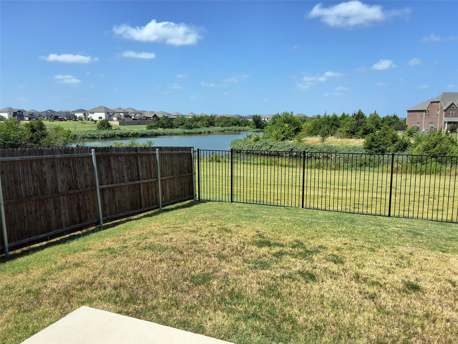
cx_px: 229
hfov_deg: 63.4
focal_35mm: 28
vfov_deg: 49.7
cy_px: 172
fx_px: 370
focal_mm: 2.91
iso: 32
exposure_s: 1/1590
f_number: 1.9
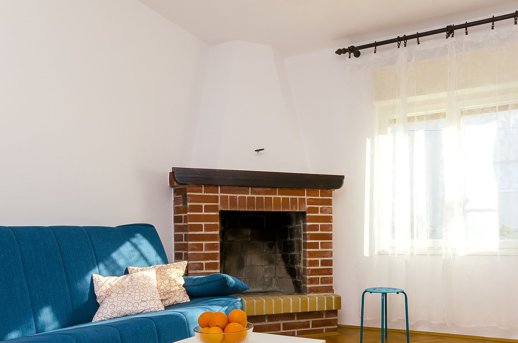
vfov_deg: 46.6
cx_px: 323
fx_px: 388
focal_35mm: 27
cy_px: 241
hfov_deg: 66.5
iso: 160
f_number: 8
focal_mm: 10
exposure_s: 1/250
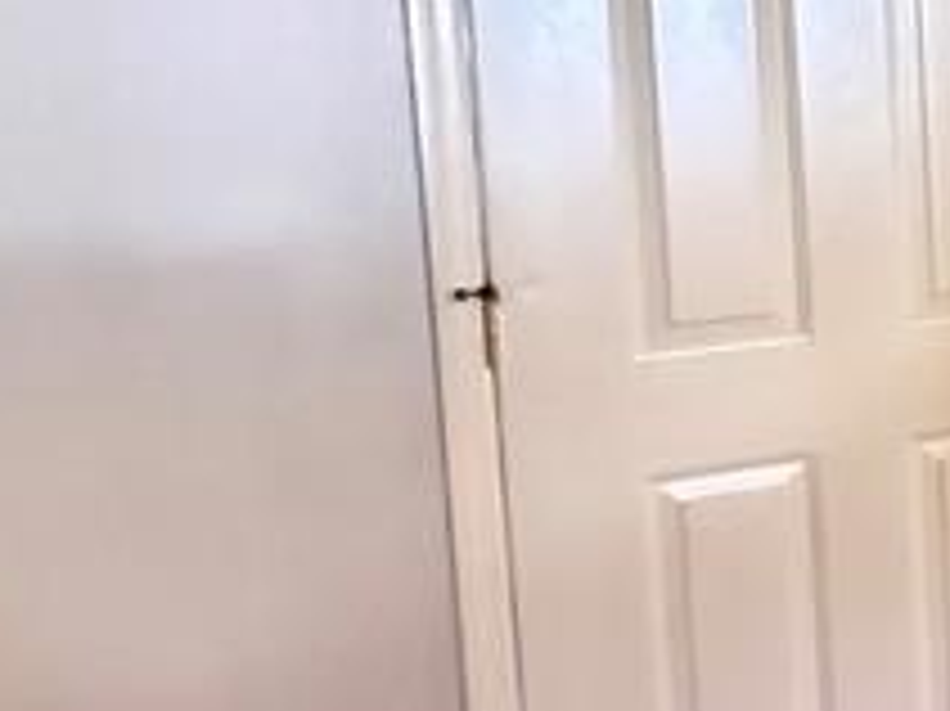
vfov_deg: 21.3
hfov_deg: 19.9
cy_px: 135
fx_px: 1865
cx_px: 1751
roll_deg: -0.8
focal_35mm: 68
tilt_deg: -6.8
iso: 1600
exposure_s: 1/40
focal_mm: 2.22
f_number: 2.2
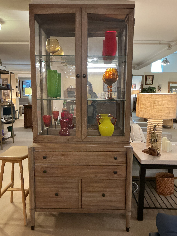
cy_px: 118
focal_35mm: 29
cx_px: 88
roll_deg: -0.5
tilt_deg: -9.2
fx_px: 198
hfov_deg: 48.2
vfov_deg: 61.7
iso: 250
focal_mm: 3
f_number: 1.8
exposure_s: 1/60
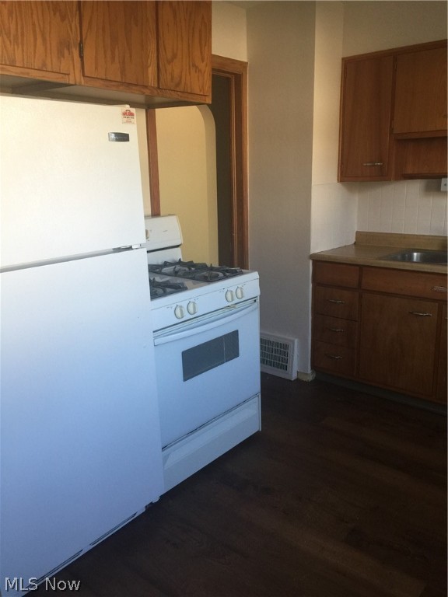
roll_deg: +1.9
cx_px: 224
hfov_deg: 48.2
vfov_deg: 61.7
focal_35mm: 29
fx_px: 500
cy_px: 298
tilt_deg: -14.0
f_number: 2.2
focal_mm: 4.15
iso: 40
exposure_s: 1/30
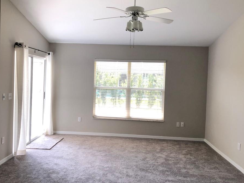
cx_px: 115
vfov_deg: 44.1
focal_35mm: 32
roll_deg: -1.2
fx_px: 226
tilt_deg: -2.3
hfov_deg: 56.8
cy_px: 82
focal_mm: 3.99
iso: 25
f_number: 1.8
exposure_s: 1/30
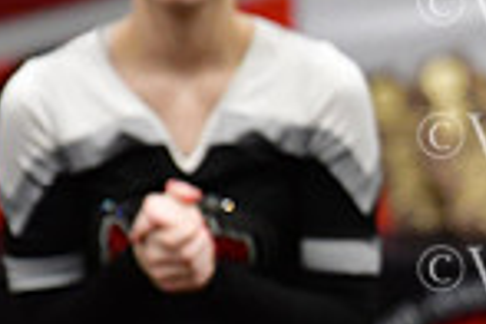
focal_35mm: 1185
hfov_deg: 1.7
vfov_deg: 1.2
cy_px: 336
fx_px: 15996
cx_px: 896
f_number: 3.5
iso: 4000
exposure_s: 1/500
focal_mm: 200
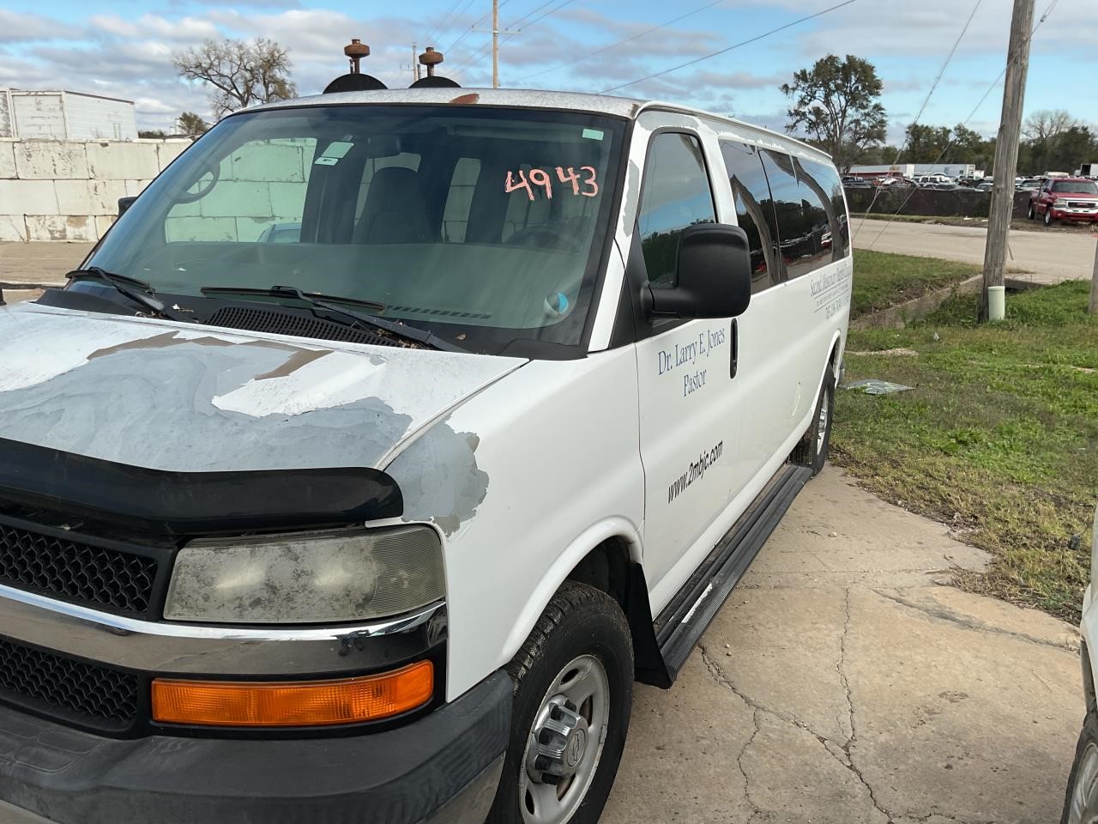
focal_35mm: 29
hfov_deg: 61.7
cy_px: 412
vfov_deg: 48.2
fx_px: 920
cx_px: 549
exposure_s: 1/1626
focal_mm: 3
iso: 16
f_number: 1.8
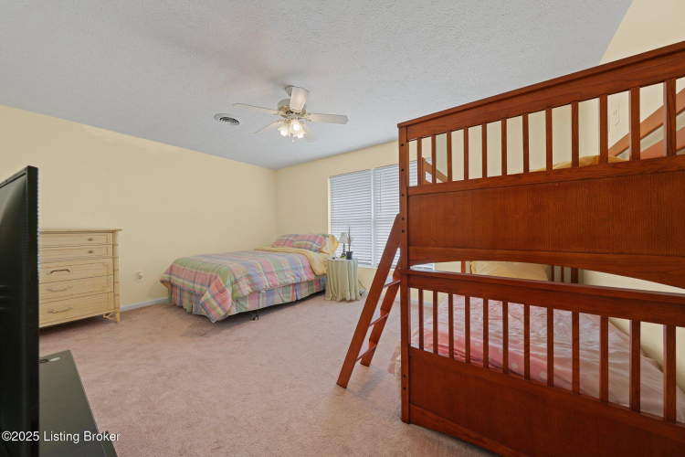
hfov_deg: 112.6
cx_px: 342
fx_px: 228
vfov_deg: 90.0
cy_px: 228
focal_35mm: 12
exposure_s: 1/13
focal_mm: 12
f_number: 8
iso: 400
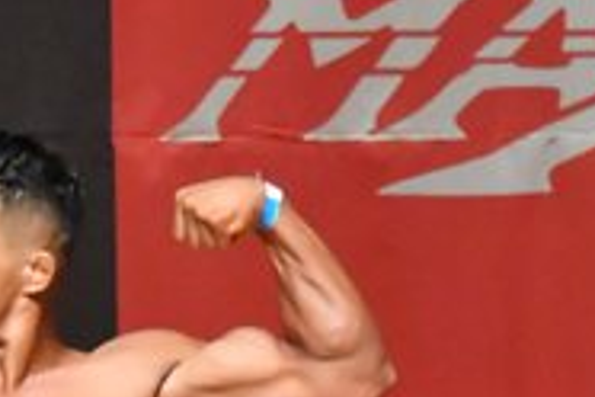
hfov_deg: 1.8
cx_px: -18
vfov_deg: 1.2
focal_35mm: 1127
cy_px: 768
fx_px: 18625
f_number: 5.6
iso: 16000
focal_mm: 180
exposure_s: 1/400
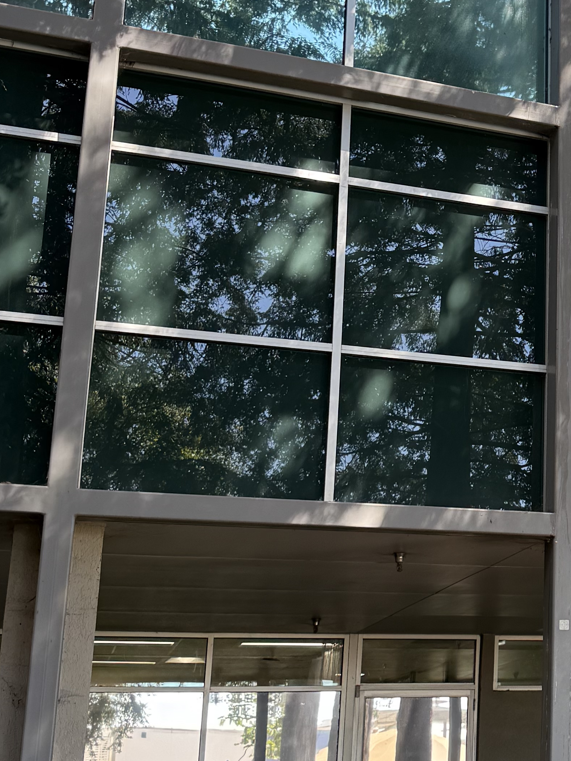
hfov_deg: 20.5
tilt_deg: +15.4
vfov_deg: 29.8
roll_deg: +0.8
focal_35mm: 65
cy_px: 414
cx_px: 752
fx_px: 1429
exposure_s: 1/240
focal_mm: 6.76
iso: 100
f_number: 1.78
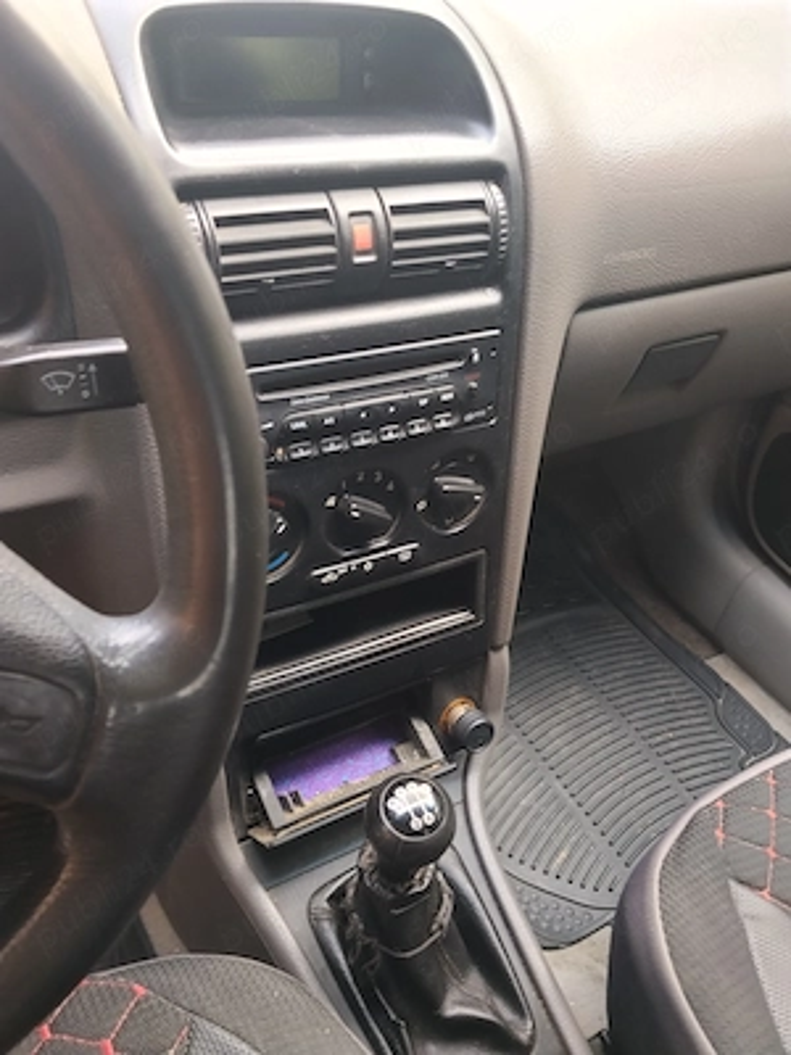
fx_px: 884
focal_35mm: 29
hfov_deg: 48.2
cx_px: 396
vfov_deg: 61.7
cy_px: 528
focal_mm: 4.22
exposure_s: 1/50
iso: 64
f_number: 1.8
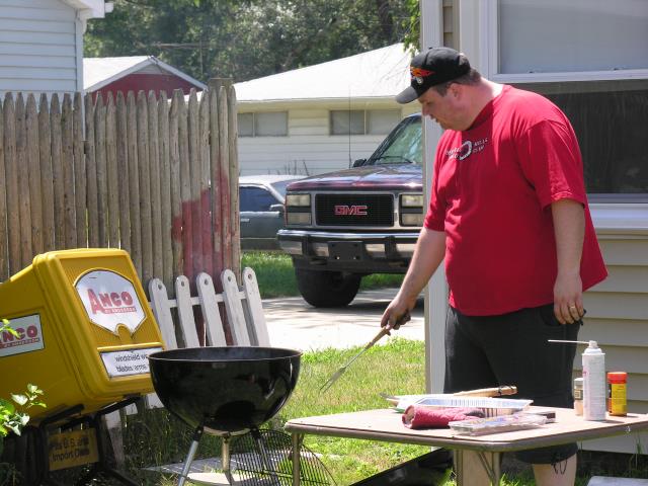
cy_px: 243
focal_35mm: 127
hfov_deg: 15.5
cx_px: 324
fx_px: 2377
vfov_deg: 11.7
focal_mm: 32.4
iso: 50
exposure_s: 1/118
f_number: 5.4
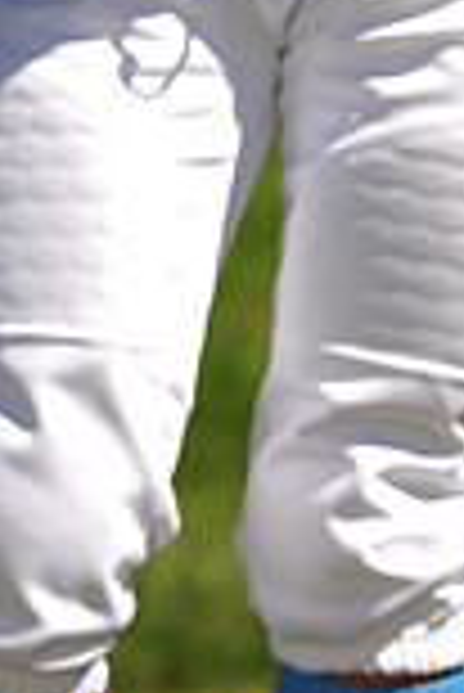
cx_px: 144
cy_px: -526
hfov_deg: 2.7
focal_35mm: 508
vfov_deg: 4.0
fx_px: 9799
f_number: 5
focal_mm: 135
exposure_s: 1/800
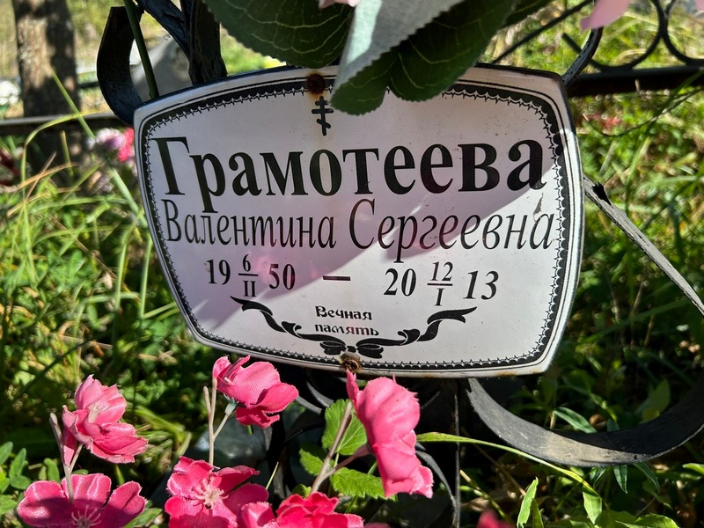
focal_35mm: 26
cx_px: 352
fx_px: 529
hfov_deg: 67.3
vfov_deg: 53.1
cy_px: 264
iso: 50
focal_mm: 5.7
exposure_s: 1/1934
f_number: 1.5
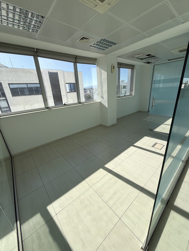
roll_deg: +3.0
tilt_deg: -19.0
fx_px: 102
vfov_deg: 102.1
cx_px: 94
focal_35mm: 14
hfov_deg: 85.7
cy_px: 126
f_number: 2.2
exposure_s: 1/901
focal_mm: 2.22
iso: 50
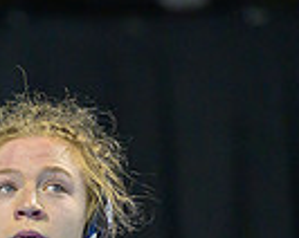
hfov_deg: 1.6
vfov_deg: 1.3
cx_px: 6
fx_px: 10533
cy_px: 466
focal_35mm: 1192
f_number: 2.8
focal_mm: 200
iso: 2500
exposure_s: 1/800
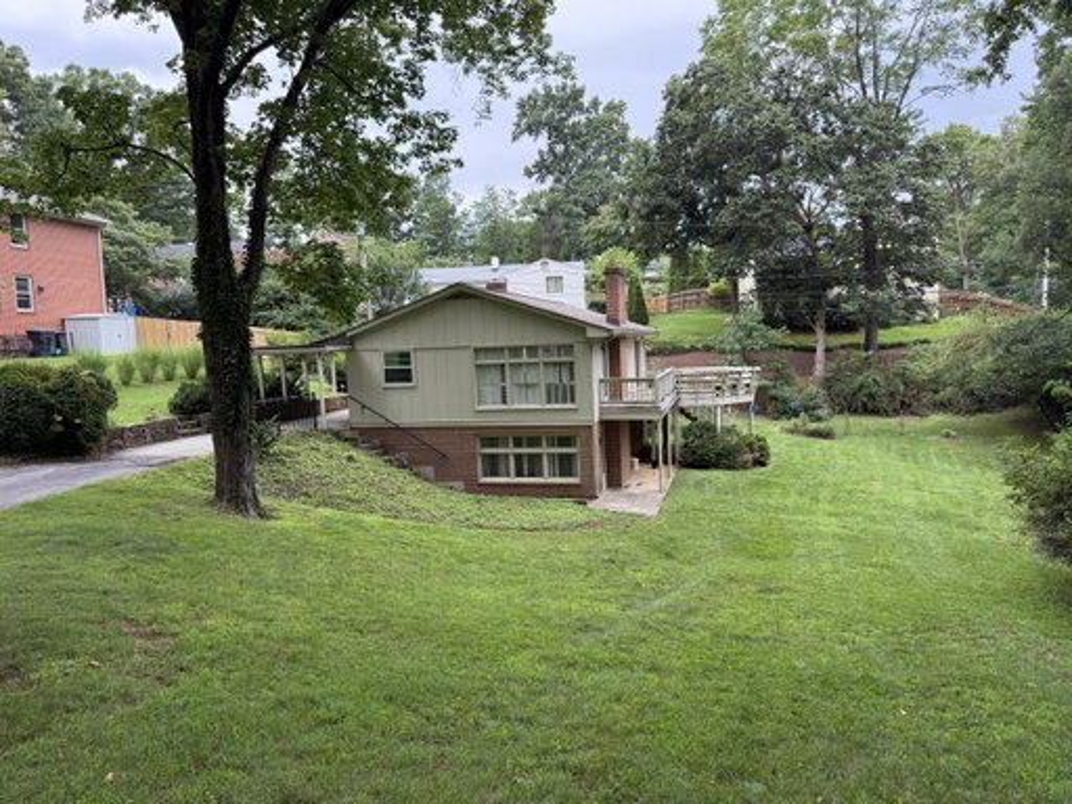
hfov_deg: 71.6
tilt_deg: -4.9
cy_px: 402
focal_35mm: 24
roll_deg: +2.2
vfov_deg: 56.8
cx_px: 536
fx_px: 743
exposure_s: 1/491
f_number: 1.78
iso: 100
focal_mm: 6.76
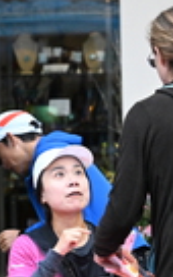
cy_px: 199
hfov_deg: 3.7
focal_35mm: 355
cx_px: 368
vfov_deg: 5.9
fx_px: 2678
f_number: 4
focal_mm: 86
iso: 3200
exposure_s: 1/200
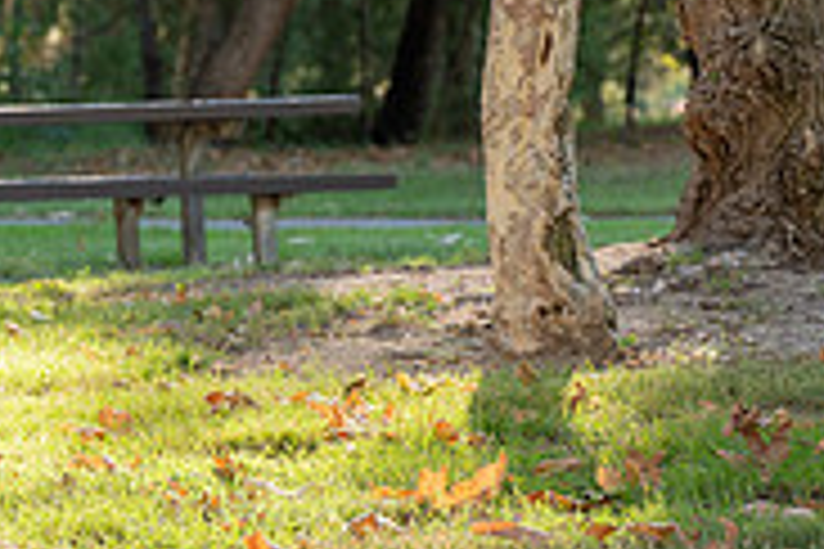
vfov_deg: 4.5
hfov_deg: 6.6
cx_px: -468
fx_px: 7049
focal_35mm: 308
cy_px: 43
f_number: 4
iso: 200
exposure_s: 1/200
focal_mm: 97
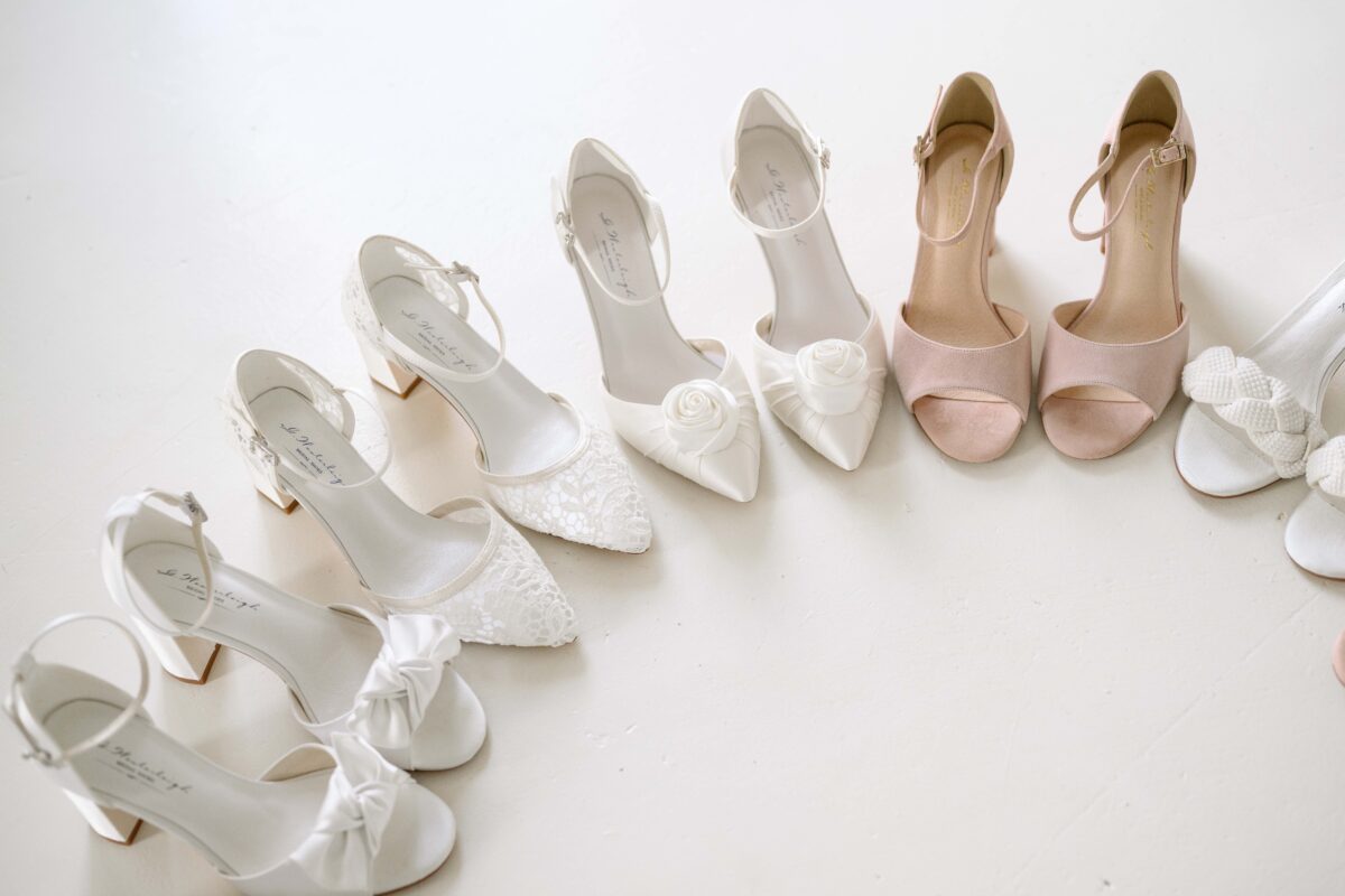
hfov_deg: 39.6
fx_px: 1868
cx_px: 672
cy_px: 448
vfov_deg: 27.0
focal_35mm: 50
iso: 800
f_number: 2.8
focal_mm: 50
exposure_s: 1/400
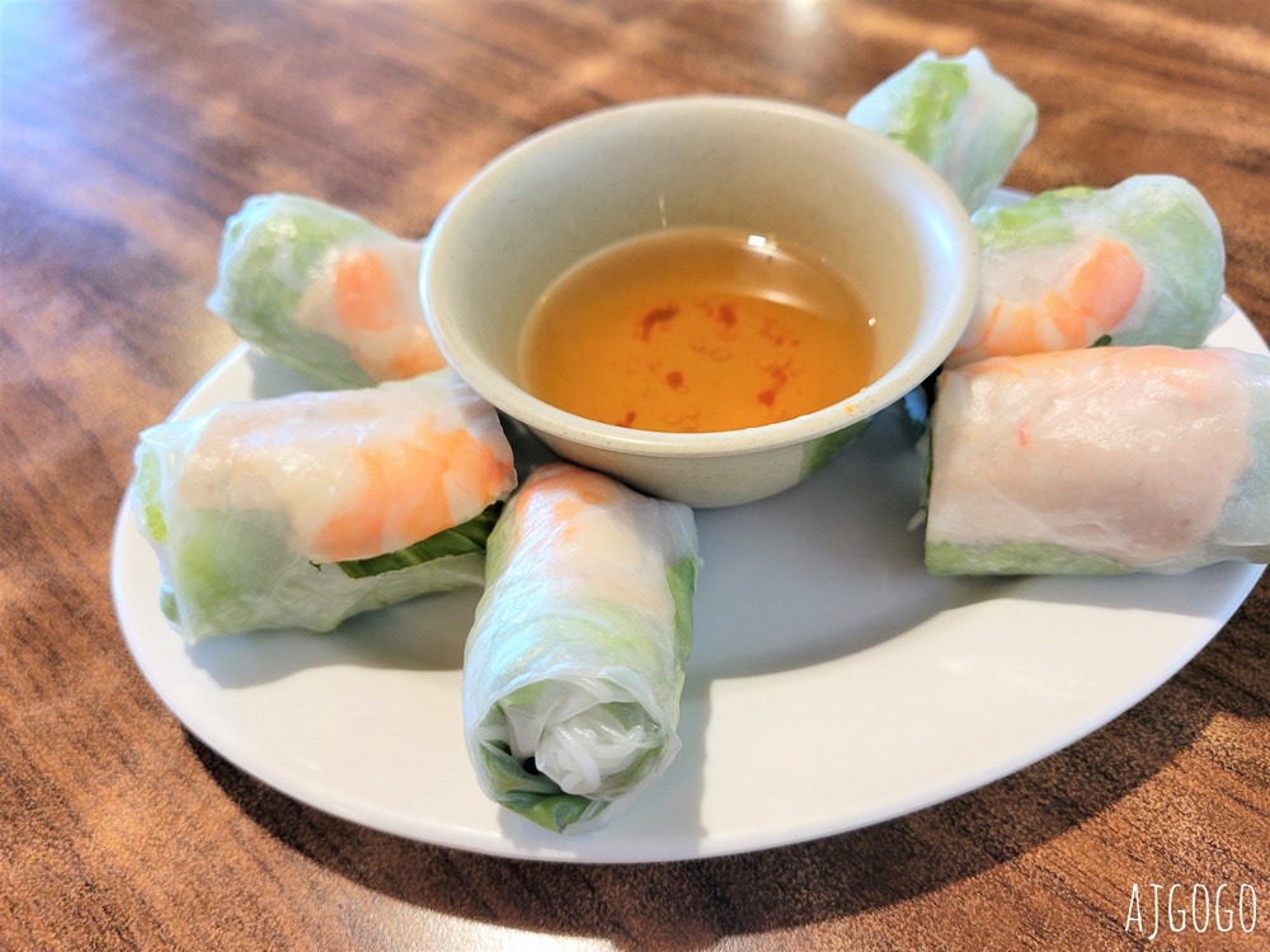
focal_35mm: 26
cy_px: 476
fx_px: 954
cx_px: 635
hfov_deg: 67.3
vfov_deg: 53.1
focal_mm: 5.4
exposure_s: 1/60
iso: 200
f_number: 1.8
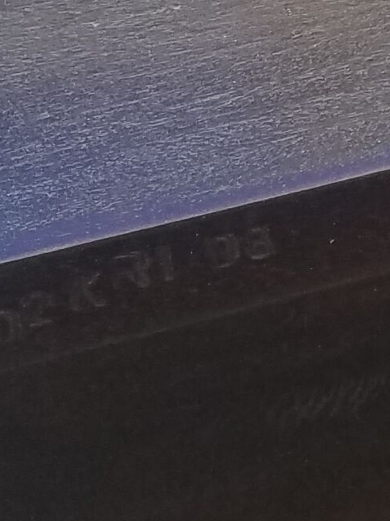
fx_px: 2404
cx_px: 612
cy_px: 431
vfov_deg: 12.3
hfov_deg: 9.0
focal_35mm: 160
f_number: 1.7
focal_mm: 4.2
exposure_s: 1/610
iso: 50
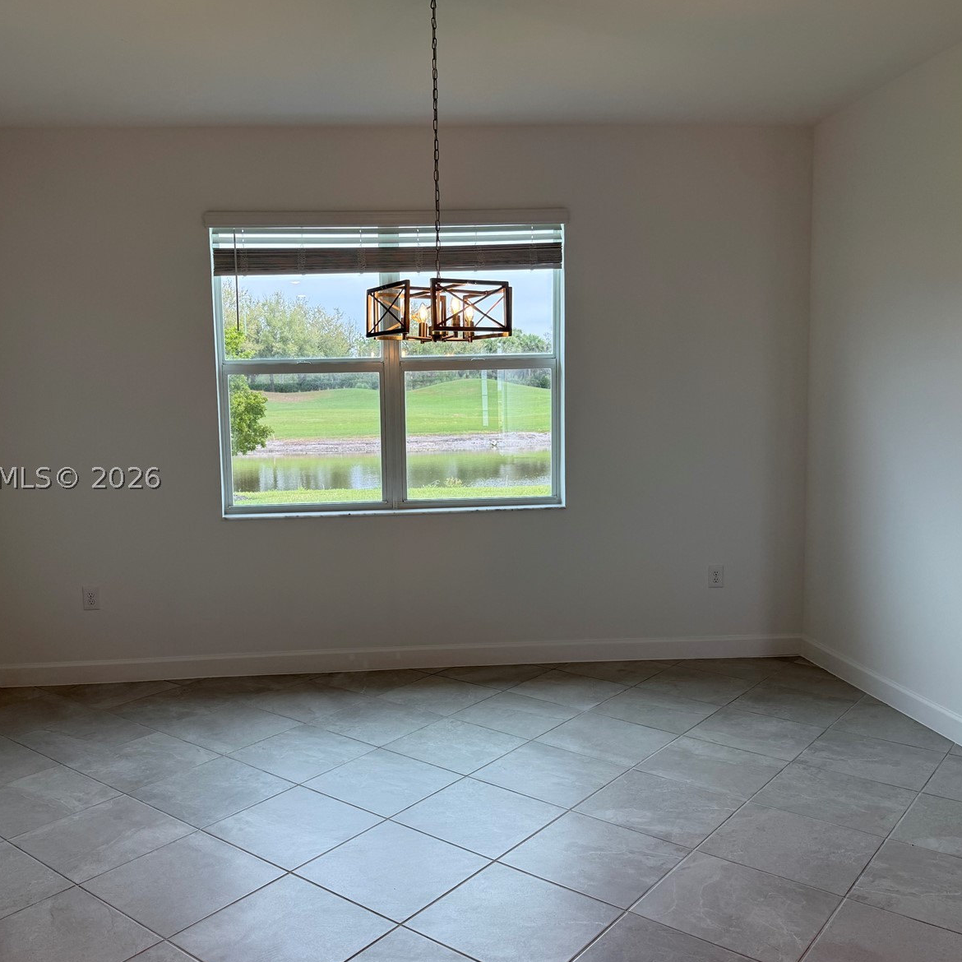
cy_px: 478
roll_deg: +1.6
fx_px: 912
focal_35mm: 29
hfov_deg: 55.4
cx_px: 413
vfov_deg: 55.6
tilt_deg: -4.5
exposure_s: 1/347
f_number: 1.78
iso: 100
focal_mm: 6.76
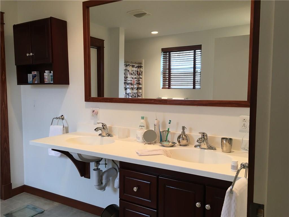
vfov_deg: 48.2
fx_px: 242
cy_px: 108
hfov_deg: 61.7
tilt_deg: -5.7
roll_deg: +0.4
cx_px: 144
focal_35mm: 29
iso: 64
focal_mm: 4.15
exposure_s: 1/30
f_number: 2.2
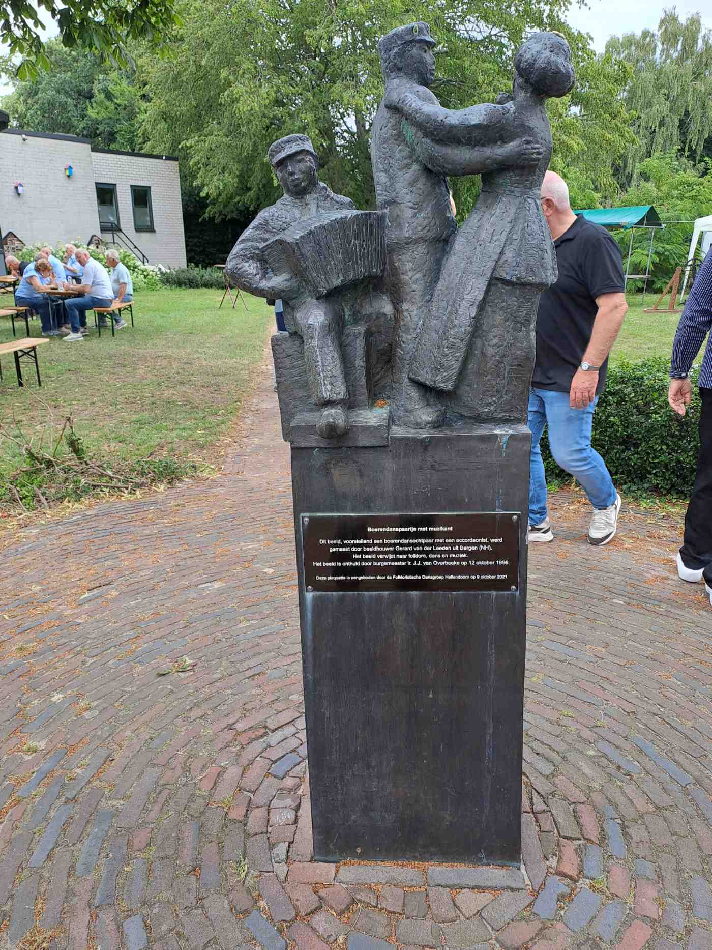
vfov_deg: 69.4
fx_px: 686
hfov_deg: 54.9
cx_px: 356
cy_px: 475
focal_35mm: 25
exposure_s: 1/154
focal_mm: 4.65
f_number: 1.8
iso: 32
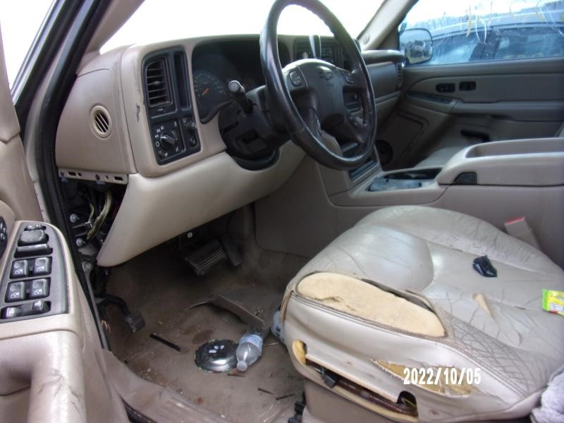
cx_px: 282
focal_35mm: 24
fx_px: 391
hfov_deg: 71.6
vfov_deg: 56.8
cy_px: 212
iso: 101
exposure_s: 1/34
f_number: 3.3
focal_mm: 4.3
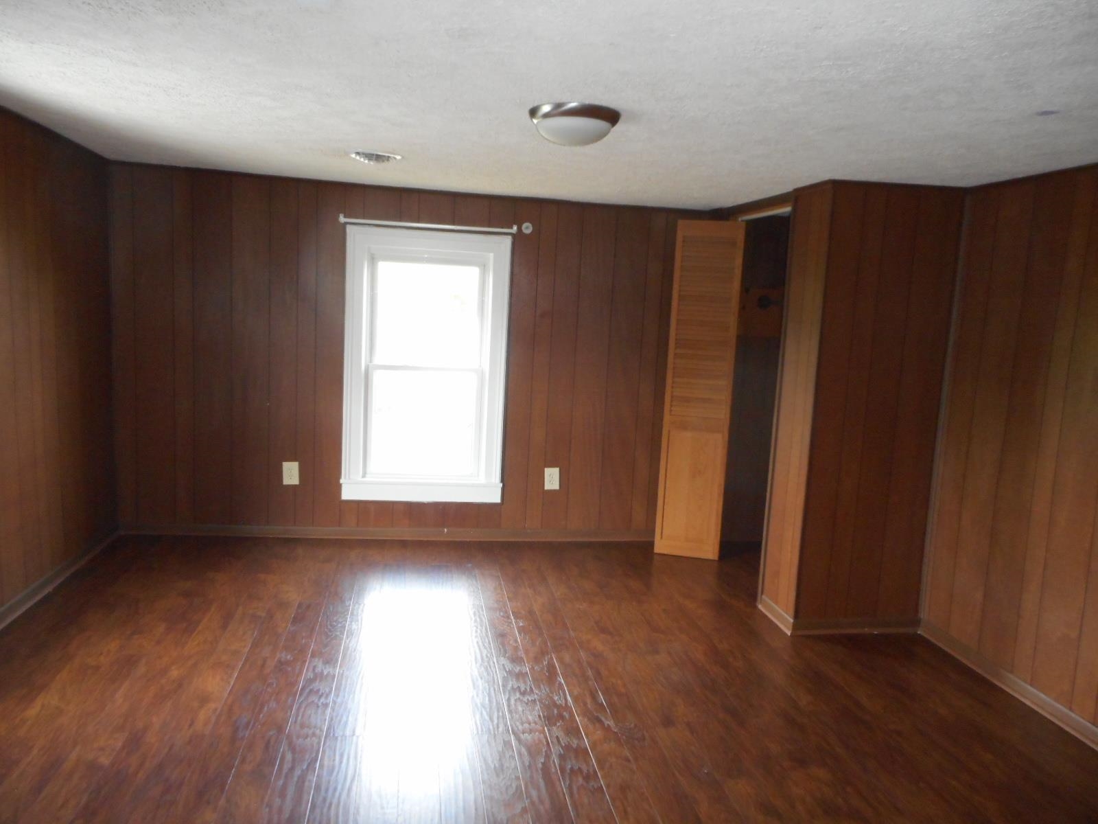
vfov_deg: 54.9
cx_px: 549
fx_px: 793
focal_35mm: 25
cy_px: 412
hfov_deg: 69.4
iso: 400
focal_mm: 4.5
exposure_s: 1/25
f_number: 3.7
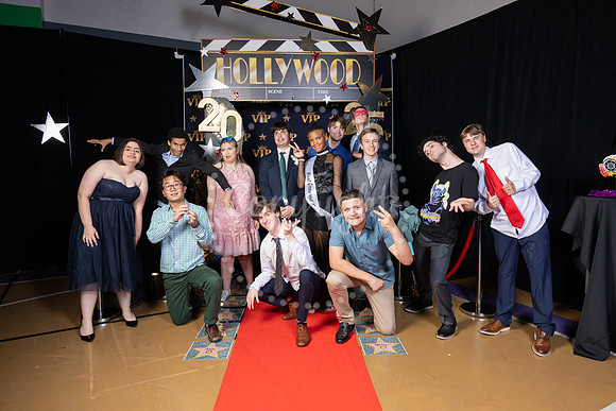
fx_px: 411
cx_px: 308
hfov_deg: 73.7
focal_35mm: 24
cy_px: 206
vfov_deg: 53.2
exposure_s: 1/125
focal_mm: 24
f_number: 8
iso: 400
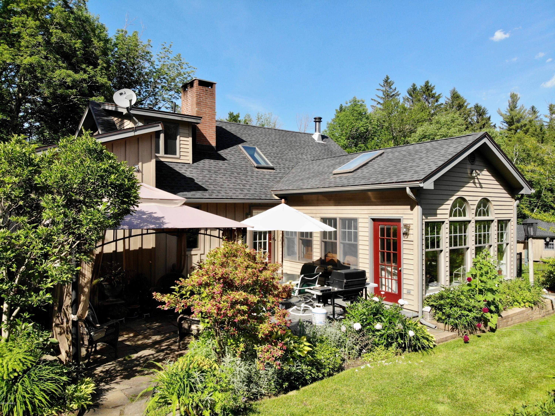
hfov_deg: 71.6
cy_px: 208
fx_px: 385
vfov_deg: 56.8
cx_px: 278
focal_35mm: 24
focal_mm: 4.5
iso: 100
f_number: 2.8
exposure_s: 1/640
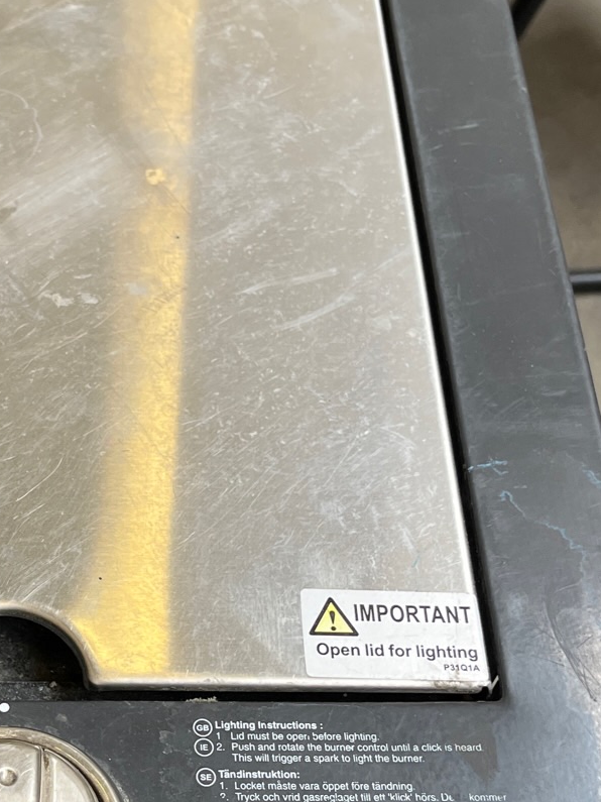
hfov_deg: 21.5
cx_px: 66
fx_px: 1551
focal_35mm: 67
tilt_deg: -56.8
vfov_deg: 28.8
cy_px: 529
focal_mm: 5.1
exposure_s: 1/100
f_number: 1.6
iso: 80
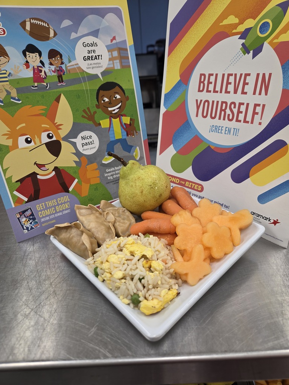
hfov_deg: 58.9
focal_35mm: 23
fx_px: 256
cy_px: 192
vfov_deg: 73.9
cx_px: 144
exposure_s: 1/61
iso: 50
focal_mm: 5.4
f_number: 1.8
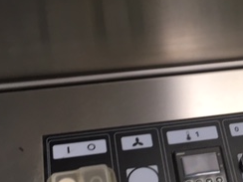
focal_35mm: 76
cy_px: 122
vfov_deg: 19.3
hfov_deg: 24.4
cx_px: 246
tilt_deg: -48.7
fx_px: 534
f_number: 2.2
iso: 80
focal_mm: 4.15
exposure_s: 1/33
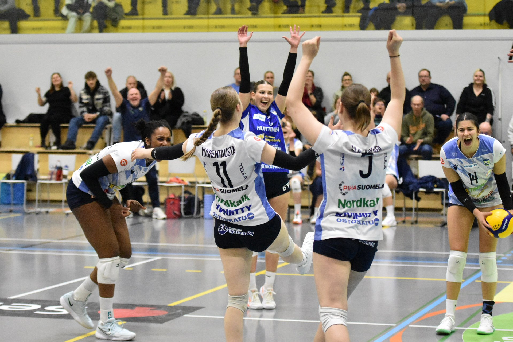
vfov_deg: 13.0
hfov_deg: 19.5
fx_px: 1496
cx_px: 256
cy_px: 171
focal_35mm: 105
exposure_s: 1/2500
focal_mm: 70
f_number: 2.8
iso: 10000
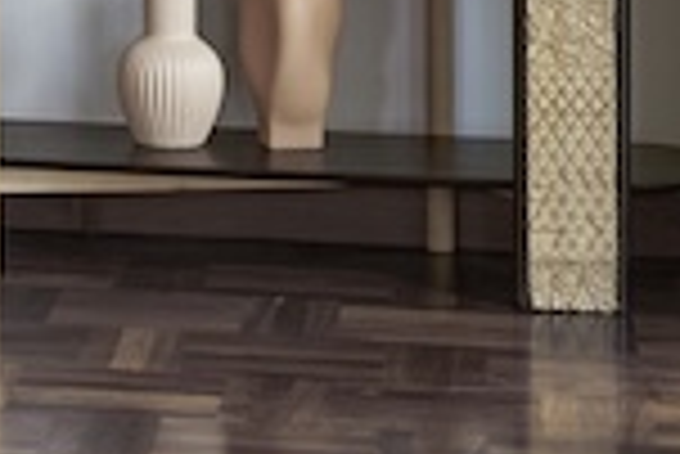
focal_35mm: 194
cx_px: -1216
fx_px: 3668
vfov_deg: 7.0
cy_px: -299
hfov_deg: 9.0
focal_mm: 32.5
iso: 100
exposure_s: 1/8
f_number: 8
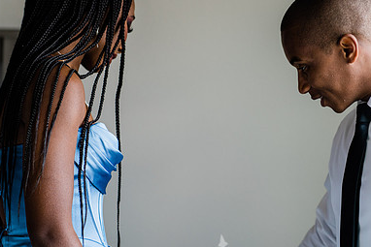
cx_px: 223
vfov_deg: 10.6
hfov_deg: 15.9
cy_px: 125
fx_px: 1330
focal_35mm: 129
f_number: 2.5
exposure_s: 1/160
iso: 400
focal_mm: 85
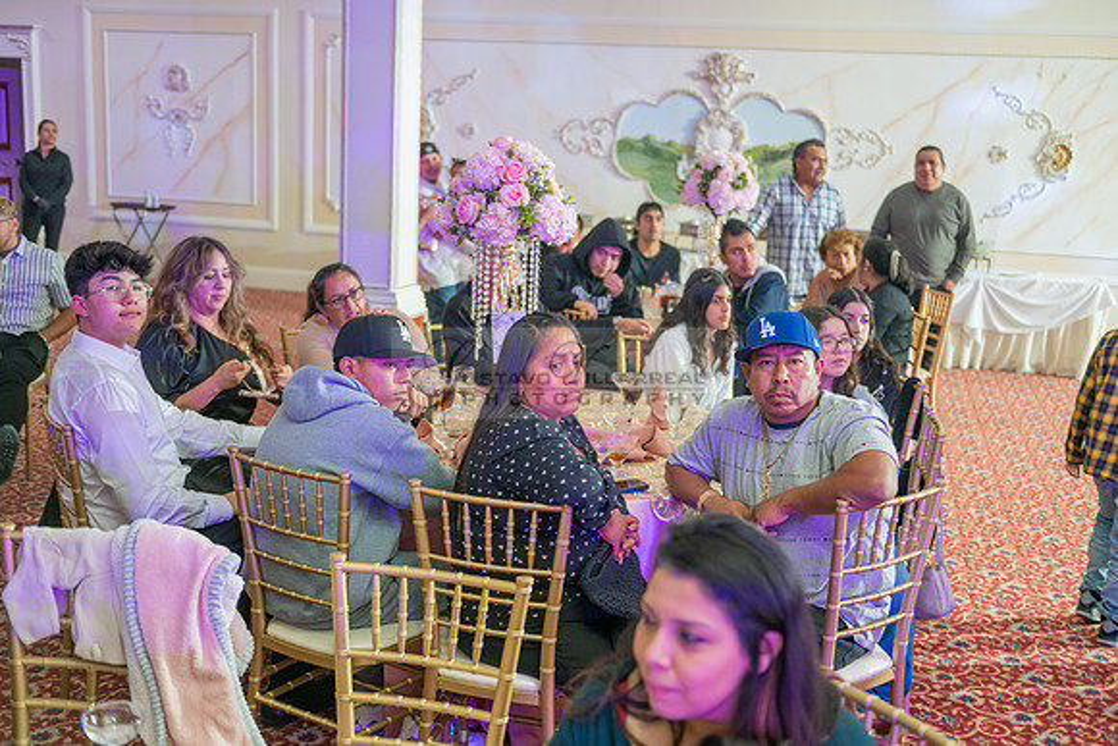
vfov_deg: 33.4
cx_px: 559
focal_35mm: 40
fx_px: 1242
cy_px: 373
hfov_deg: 48.4
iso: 400
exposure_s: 1/100
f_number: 2.8
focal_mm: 40
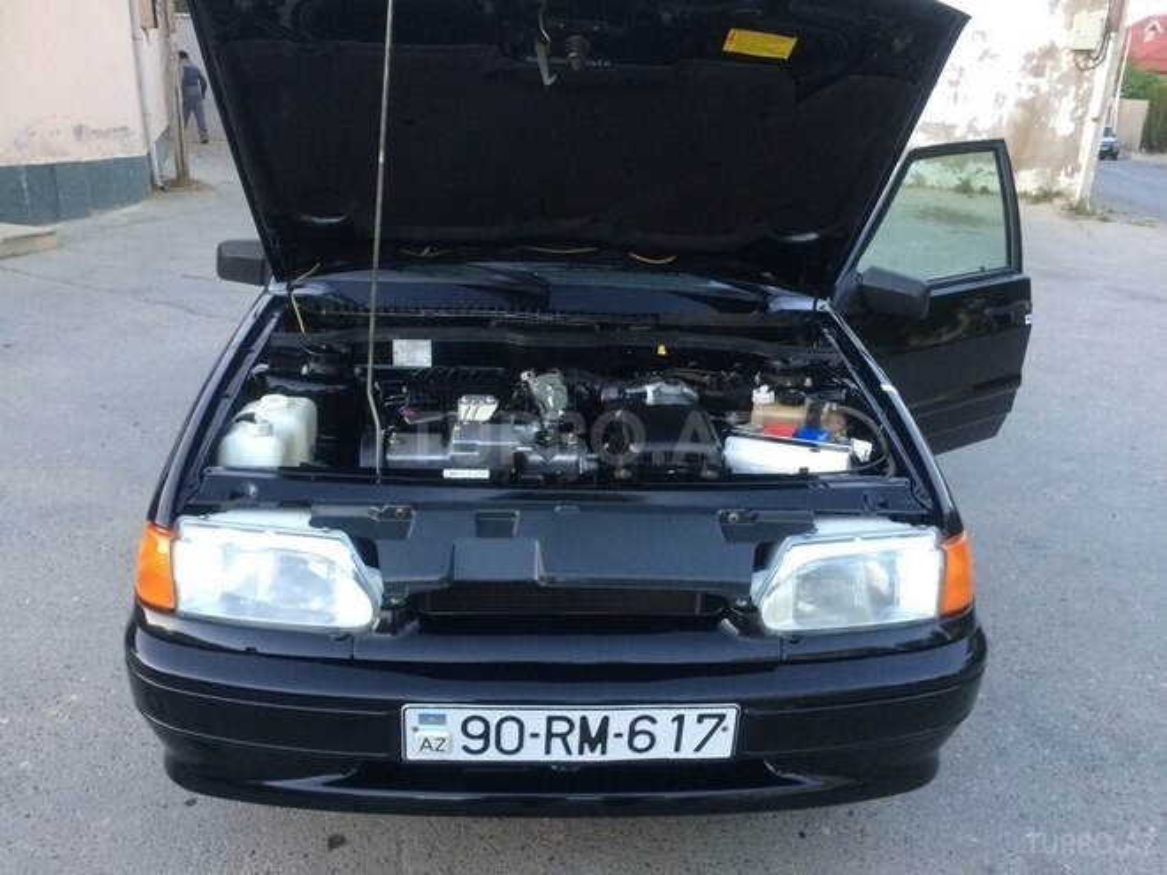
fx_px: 978
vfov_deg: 48.2
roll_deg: -2.5
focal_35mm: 29
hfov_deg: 61.7
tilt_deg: -19.8
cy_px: 438
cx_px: 584
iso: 80
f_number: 2.2
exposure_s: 1/33
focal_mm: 4.15
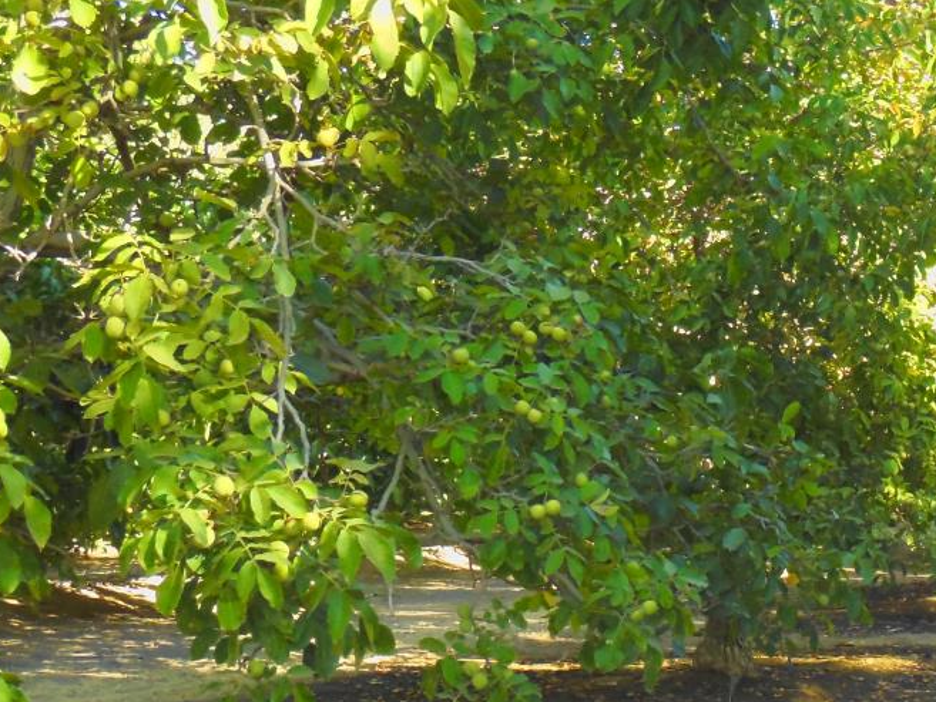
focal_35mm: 105
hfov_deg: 18.2
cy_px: 435
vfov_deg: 14.1
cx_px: 945
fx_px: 2840
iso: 125
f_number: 3.8
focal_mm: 8.2
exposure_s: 1/80
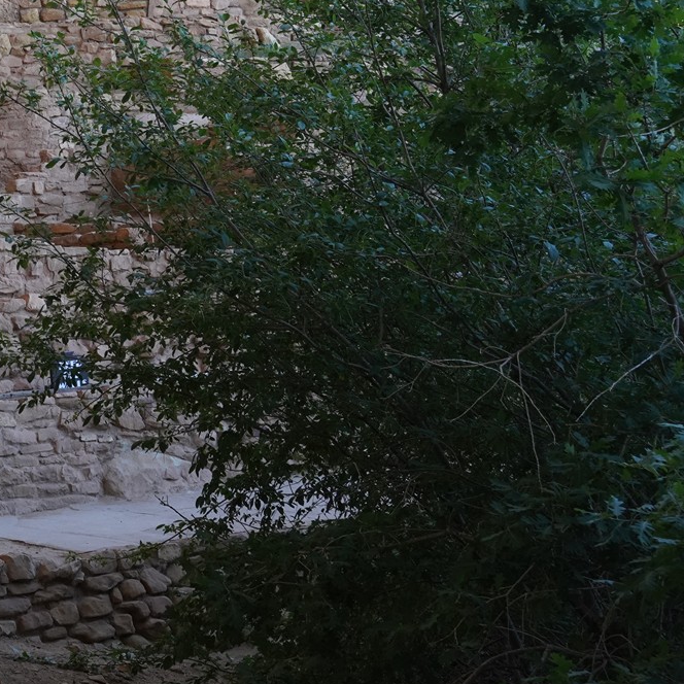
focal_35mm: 105
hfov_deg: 15.4
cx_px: -313
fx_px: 2347
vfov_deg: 16.4
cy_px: 75
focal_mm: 41
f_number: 11
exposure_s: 1/100
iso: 1250
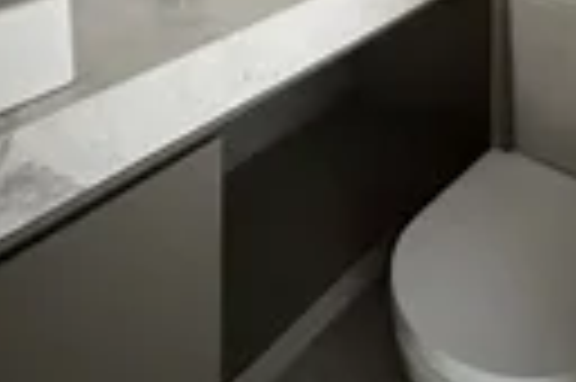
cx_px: 400
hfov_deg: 43.7
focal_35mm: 44
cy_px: -258
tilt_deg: +1.3
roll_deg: +0.9
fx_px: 703
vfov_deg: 22.2
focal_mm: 2.22
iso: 1600
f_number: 2.2
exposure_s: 1/33
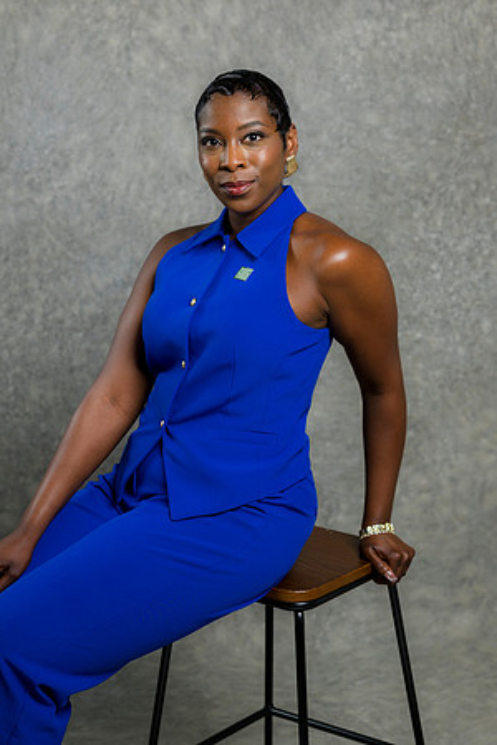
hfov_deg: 16.1
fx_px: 1760
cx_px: 248
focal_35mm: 85
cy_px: 372
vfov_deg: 23.9
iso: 125
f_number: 5
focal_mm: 85
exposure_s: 1/200
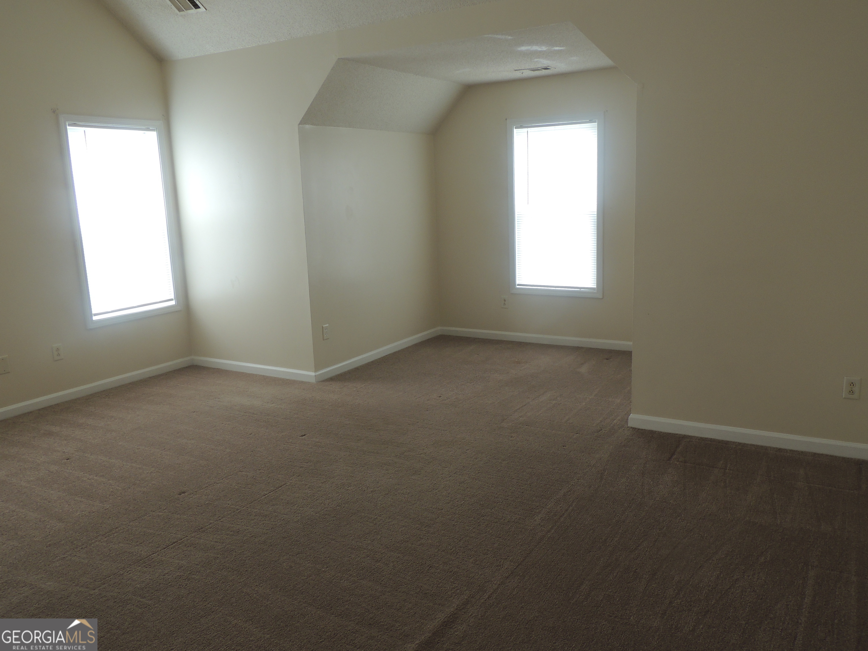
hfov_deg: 63.4
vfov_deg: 49.7
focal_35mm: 28
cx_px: 434
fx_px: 702
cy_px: 326
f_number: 3.1
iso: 100
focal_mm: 4.9
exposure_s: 1/40
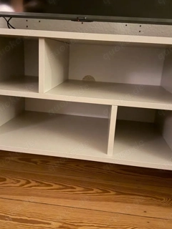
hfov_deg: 46.8
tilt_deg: -14.4
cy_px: 107
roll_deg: -3.3
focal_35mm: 30
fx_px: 199
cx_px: 84
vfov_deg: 59.9
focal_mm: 6.76
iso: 1000
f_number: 1.78
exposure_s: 1/13
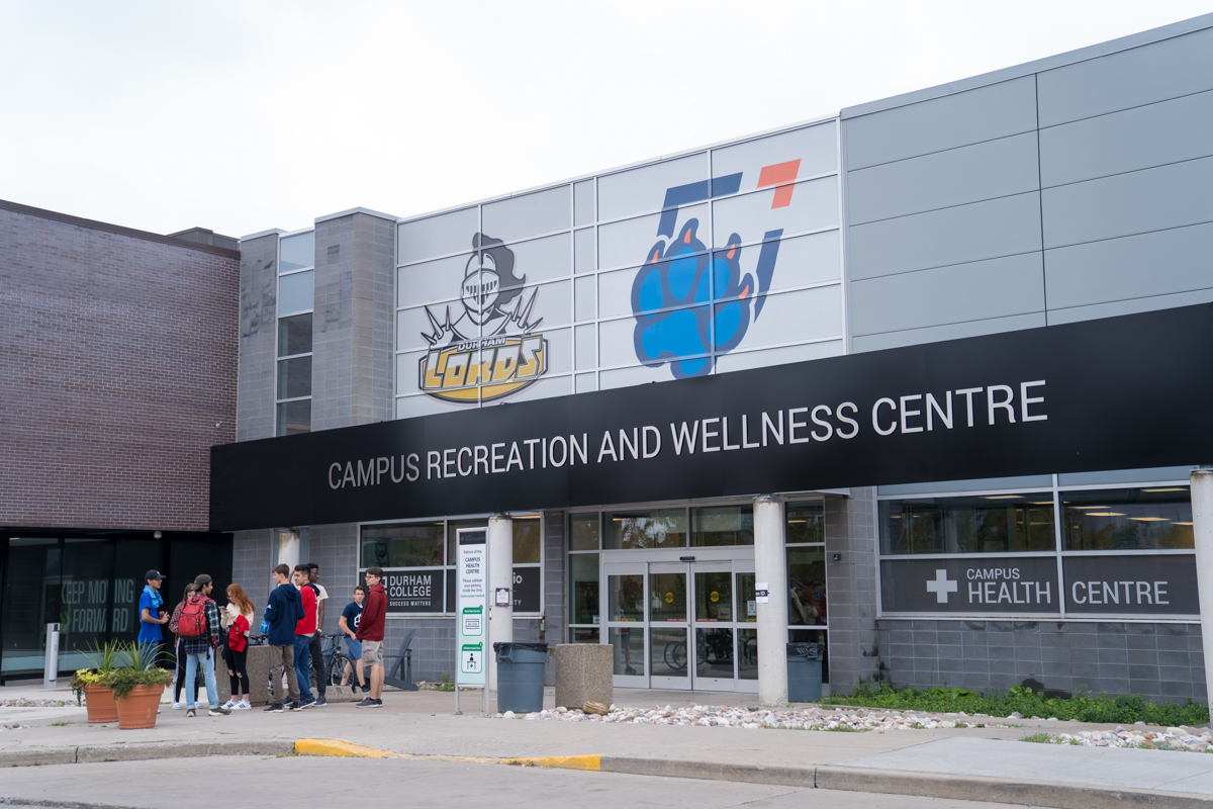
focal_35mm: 43
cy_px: 404
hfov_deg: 45.4
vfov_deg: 31.2
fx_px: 1449
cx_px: 606
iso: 50
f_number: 2.8
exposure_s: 1/250
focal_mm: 43
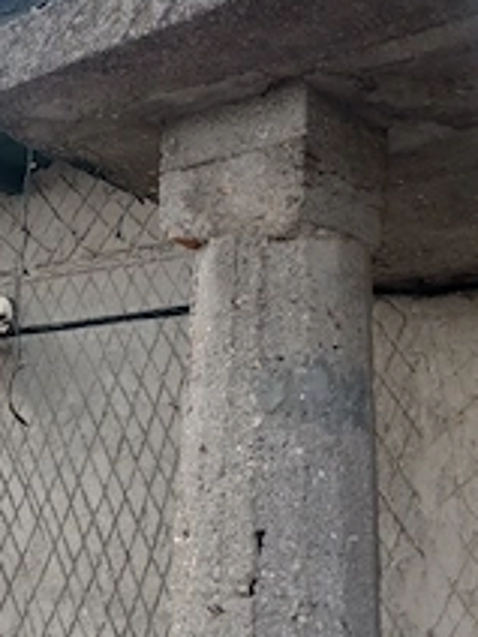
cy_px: 267
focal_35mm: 49
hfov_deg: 28.9
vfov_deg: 38.8
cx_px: 81
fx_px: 902
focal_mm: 3.98
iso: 20
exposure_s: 1/145
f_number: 1.8
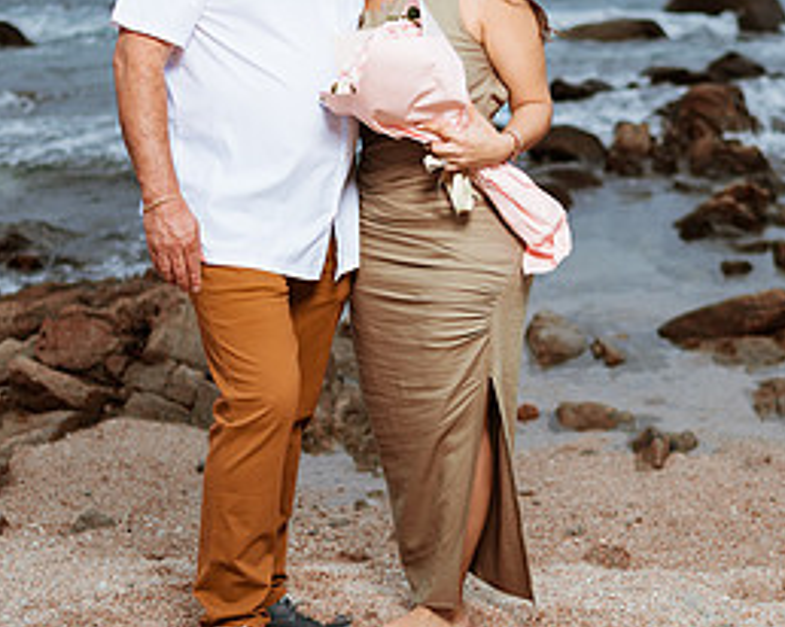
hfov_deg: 25.6
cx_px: 511
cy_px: 193
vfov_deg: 20.6
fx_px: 1718
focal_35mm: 74
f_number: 1.8
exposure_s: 1/640
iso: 100
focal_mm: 35
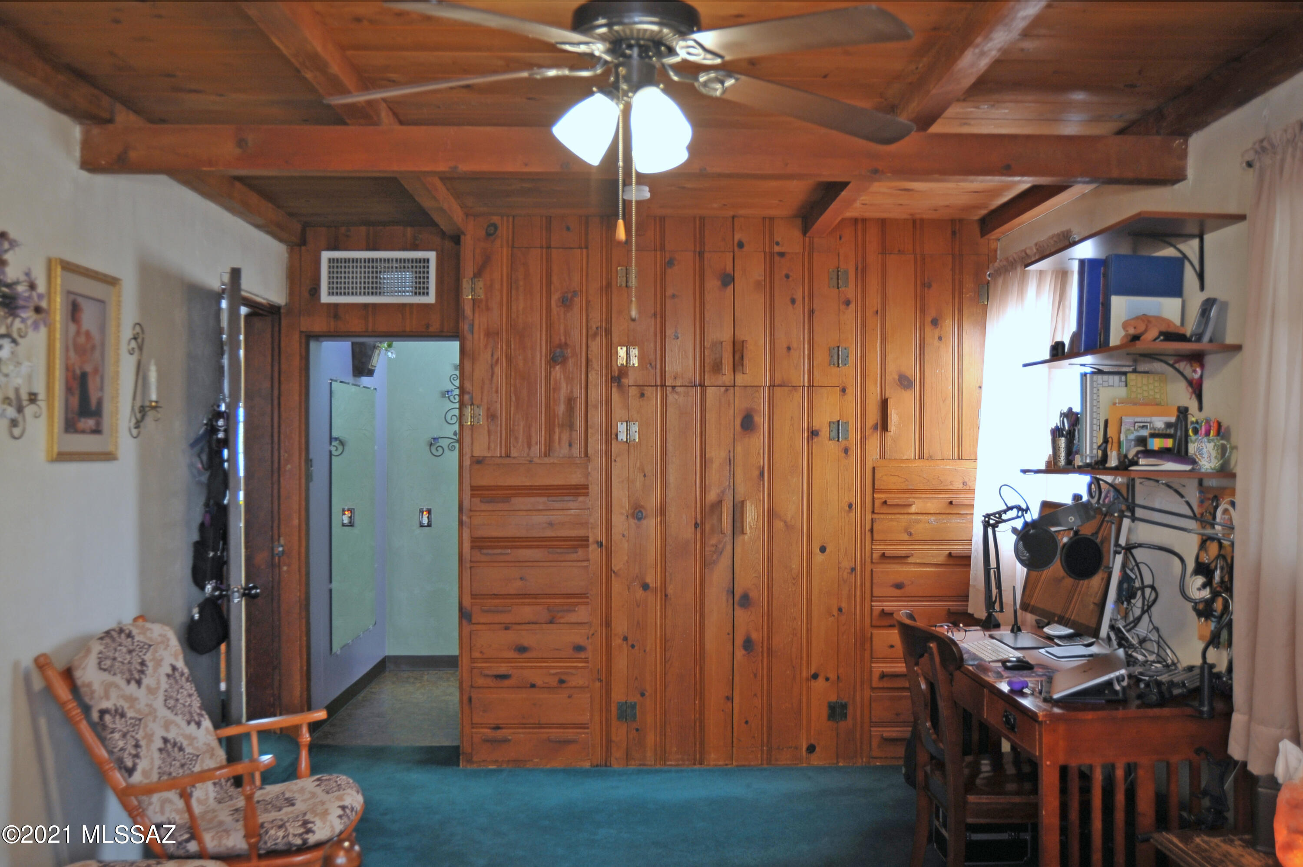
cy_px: 434
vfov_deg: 43.6
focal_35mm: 30
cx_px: 652
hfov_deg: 62.0
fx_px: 1085
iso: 640
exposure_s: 1/30
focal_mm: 30
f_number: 4.5
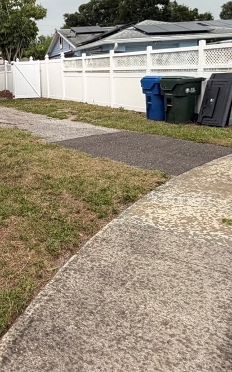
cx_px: 6
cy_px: 116
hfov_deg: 32.8
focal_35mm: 36
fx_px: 365
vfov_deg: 52.7
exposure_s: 1/479
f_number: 2.2
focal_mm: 2.22
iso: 64
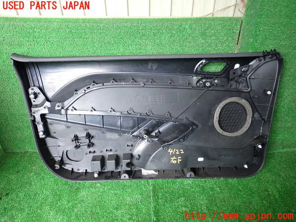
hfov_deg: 69.4
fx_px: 214
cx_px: 148
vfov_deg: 54.9
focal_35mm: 25
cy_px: 111
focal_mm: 4.5
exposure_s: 1/40
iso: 200
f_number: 2
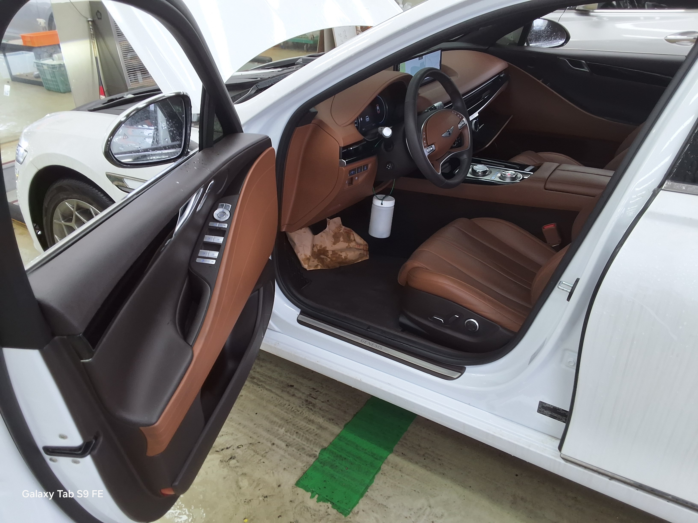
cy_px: 262
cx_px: 349
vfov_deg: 49.7
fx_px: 565
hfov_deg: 63.4
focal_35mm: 28
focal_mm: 2.91
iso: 40
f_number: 1.9
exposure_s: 1/60
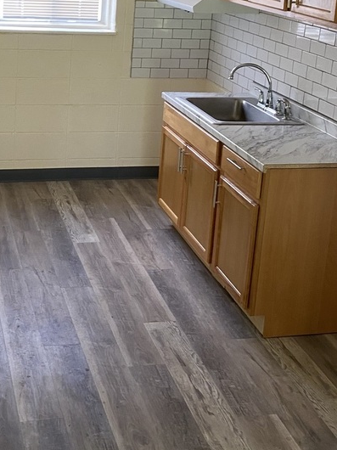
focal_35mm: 53
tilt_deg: -10.6
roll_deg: -2.9
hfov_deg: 26.9
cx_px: 57
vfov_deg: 34.7
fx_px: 689
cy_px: 73
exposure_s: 1/60
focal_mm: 4.25
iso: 125
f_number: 1.8
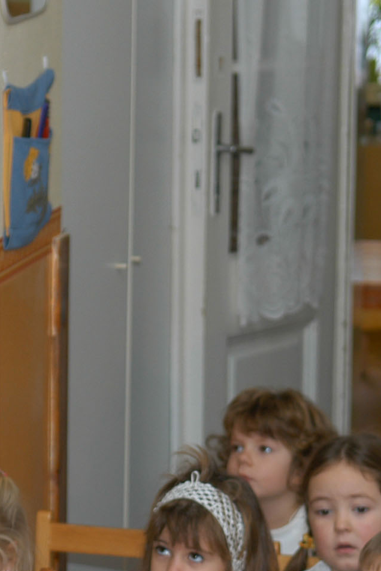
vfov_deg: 13.6
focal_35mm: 151
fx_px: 2397
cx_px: 162
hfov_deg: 9.1
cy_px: 426
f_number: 2.8
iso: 200
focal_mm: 40
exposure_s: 1/125
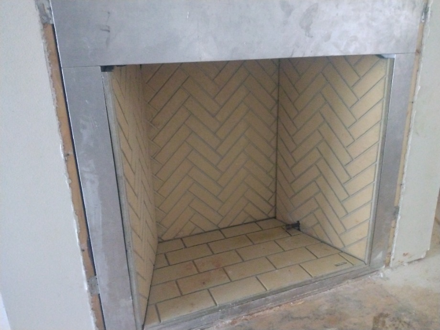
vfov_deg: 66.0
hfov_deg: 81.7
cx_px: 220
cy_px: 165
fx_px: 254
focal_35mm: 20
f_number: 2
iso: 1632
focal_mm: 3.54
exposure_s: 1/17
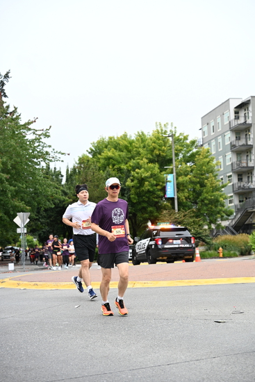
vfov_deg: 33.4
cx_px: 128
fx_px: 637
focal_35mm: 60
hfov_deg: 22.6
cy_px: 191
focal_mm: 60
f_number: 4
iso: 1600
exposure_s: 1/800
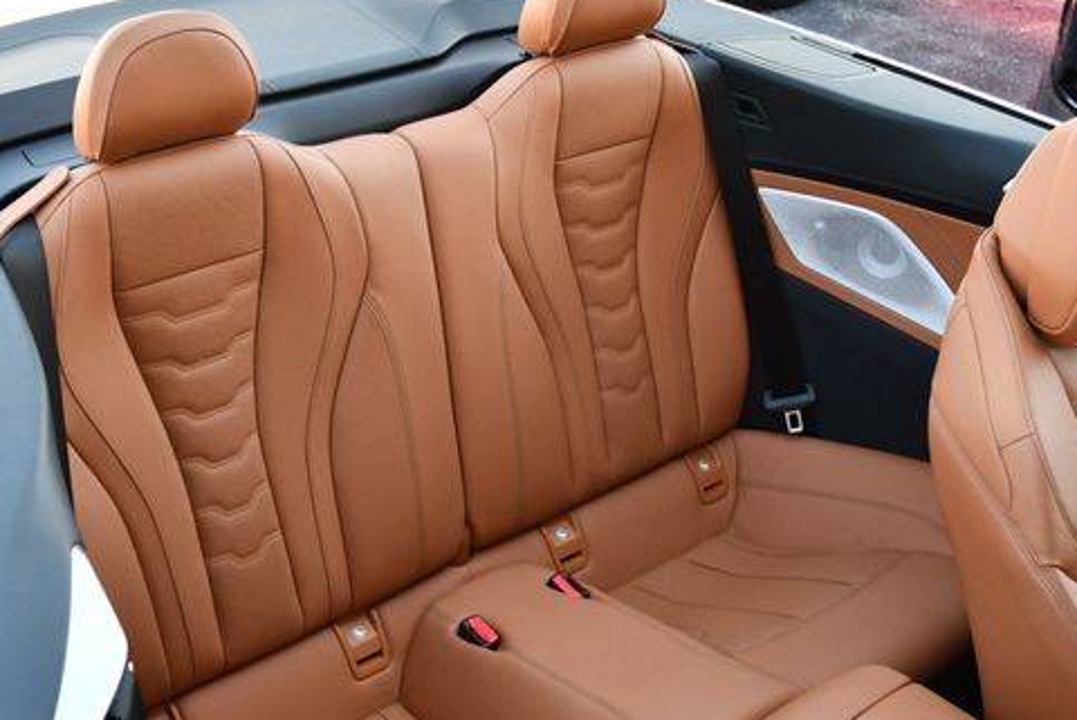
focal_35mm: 48
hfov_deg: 40.9
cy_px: 379
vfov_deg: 28.1
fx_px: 1437
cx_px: 429
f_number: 4
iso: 400
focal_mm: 18
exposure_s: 1/250
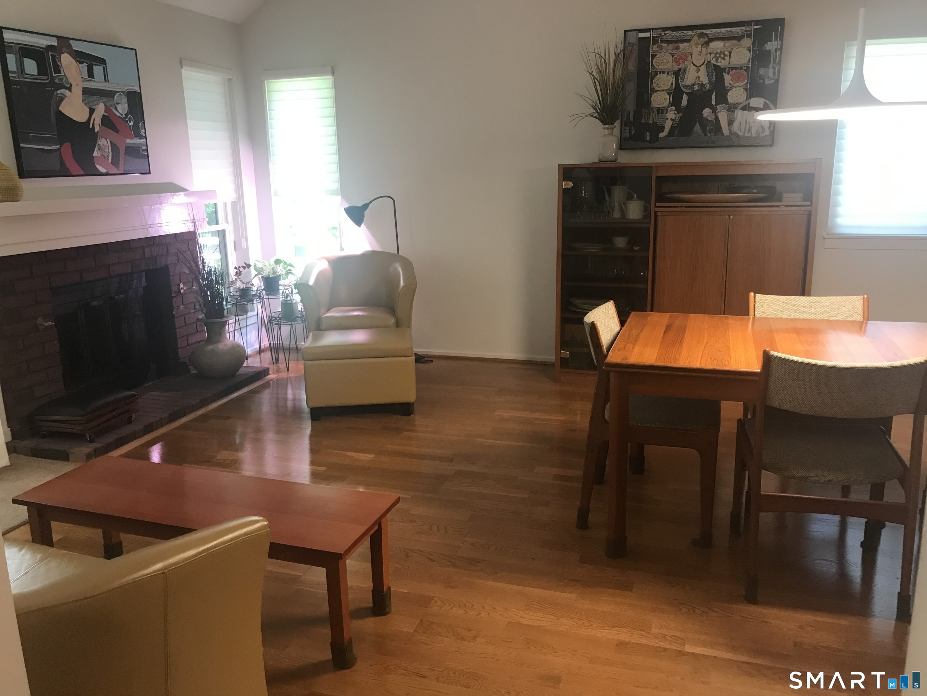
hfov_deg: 63.4
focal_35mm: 28
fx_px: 750
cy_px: 348
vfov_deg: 49.7
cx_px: 464
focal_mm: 3.99
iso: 50
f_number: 1.8
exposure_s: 1/15
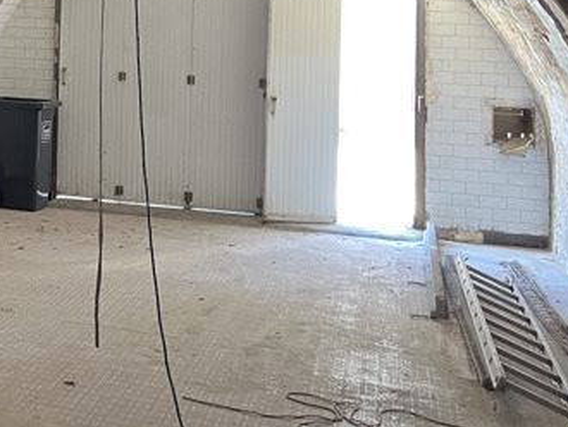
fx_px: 1034
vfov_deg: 22.4
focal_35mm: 63
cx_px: -41
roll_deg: -0.7
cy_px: -5
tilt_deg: +1.5
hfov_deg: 28.2
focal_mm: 5.7
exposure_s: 1/60
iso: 320
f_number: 1.5
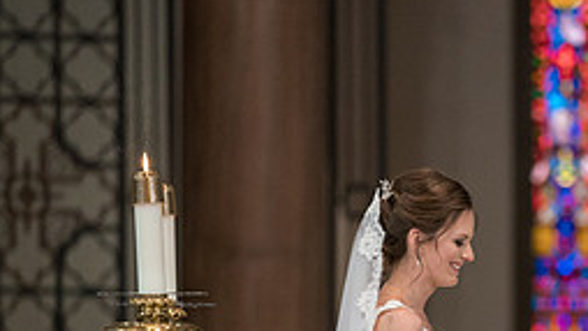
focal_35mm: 526
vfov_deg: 2.3
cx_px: 542
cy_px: 378
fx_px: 8203
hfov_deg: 4.1
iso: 2000
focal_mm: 200
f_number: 2.8
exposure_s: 1/200
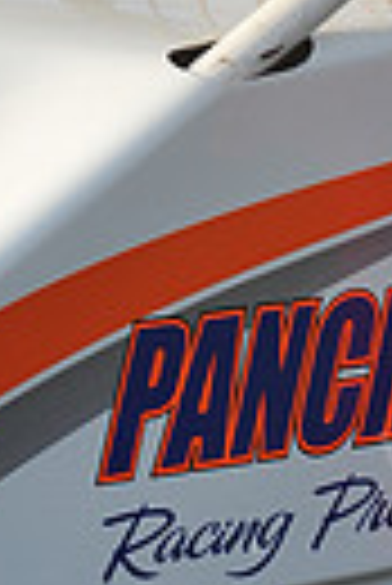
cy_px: 22
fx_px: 9073
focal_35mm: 557
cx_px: 514
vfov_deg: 3.7
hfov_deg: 2.5
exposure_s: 1/500
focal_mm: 125
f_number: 11
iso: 500
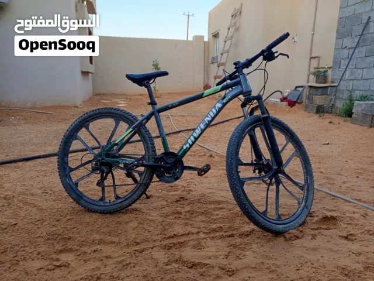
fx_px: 259
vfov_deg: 56.8
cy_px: 140
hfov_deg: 71.6
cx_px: 187
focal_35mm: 24
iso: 202
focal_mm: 5.24
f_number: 1.7
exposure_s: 1/50
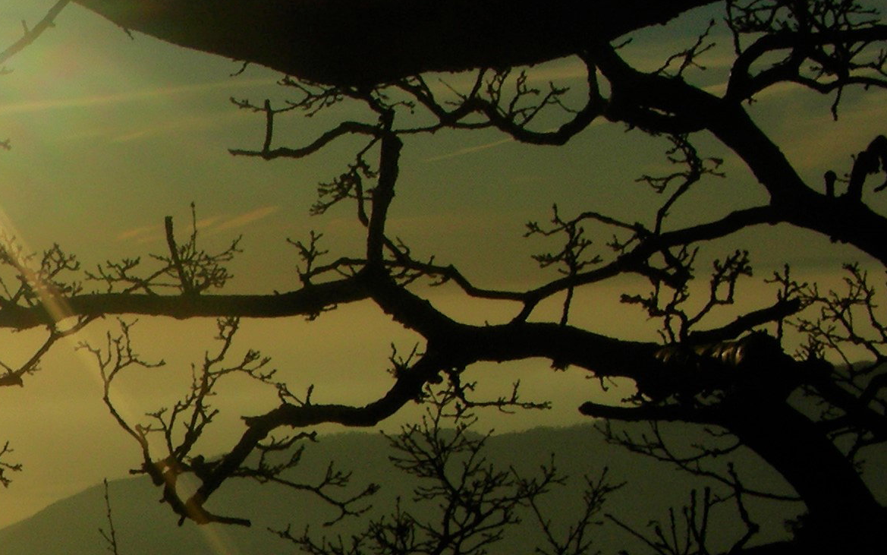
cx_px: -178
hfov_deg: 20.1
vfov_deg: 13.4
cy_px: 519
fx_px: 2345
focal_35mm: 97
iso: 50
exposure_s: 1/970
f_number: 13.6
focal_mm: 6.3
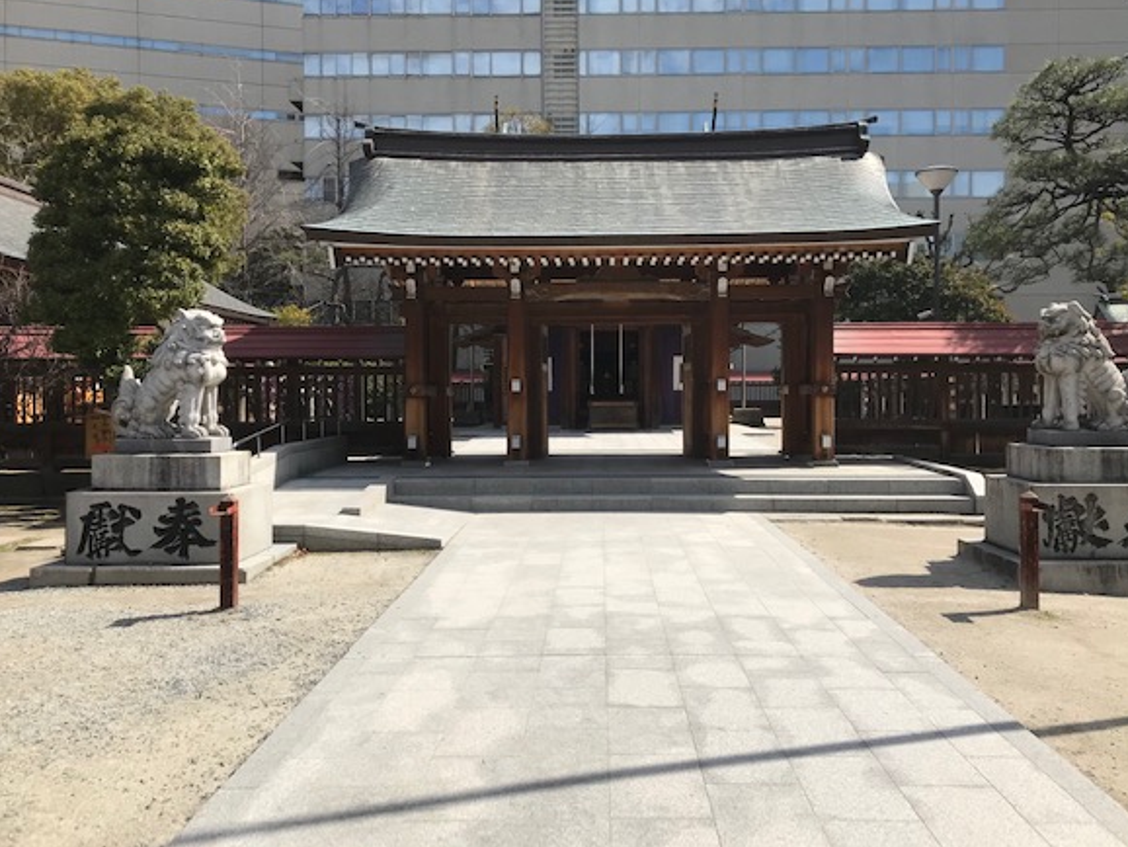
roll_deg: +0.5
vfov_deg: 45.5
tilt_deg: +1.7
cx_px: 591
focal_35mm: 31
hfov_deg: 58.3
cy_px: 412
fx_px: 1011
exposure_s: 1/2457
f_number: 1.8
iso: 20
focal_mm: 3.99
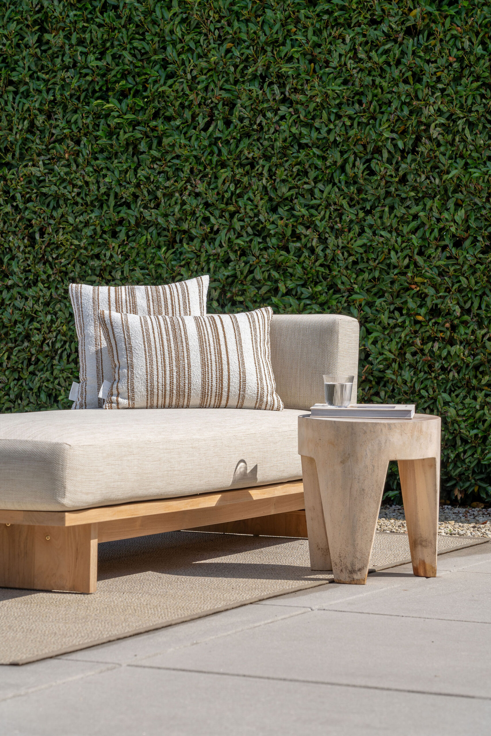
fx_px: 2148
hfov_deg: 13.0
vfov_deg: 19.5
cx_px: 246
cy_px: 368
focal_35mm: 105
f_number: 7.1
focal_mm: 105
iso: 100
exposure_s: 1/250
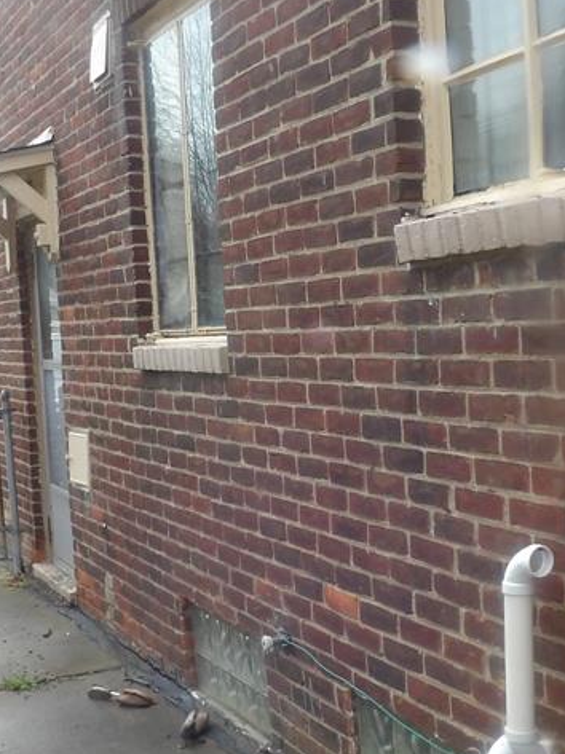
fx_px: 1133
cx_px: 249
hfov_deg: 28.0
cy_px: 391
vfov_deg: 36.8
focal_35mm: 52
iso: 100
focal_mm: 4.3
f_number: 7.4
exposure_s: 1/60
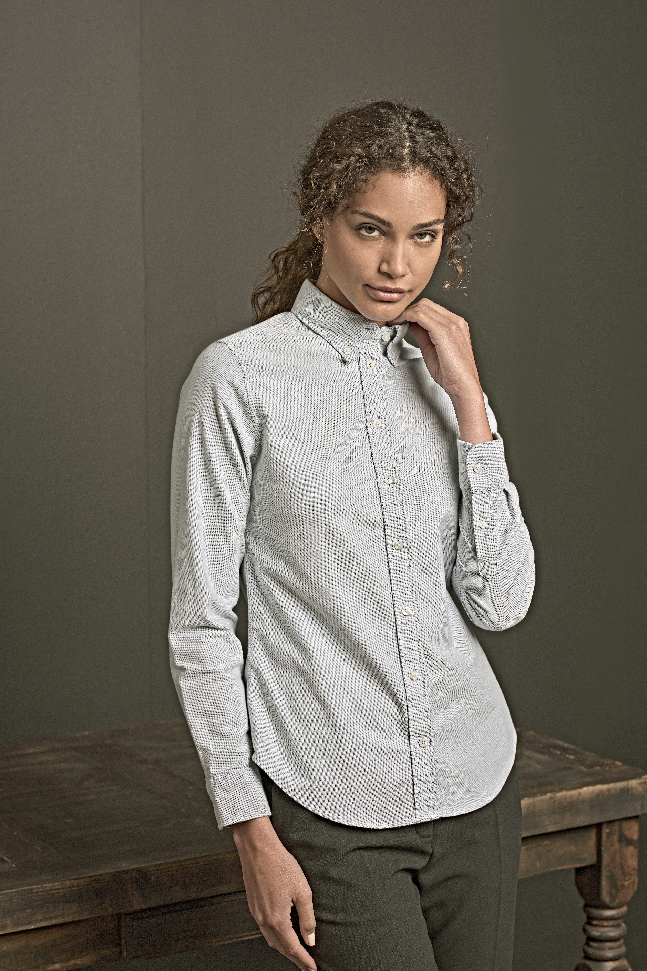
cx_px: 324
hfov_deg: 17.5
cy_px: 486
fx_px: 2103
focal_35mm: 78
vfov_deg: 26.0
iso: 1000
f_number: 7.1
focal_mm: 78
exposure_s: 1/400
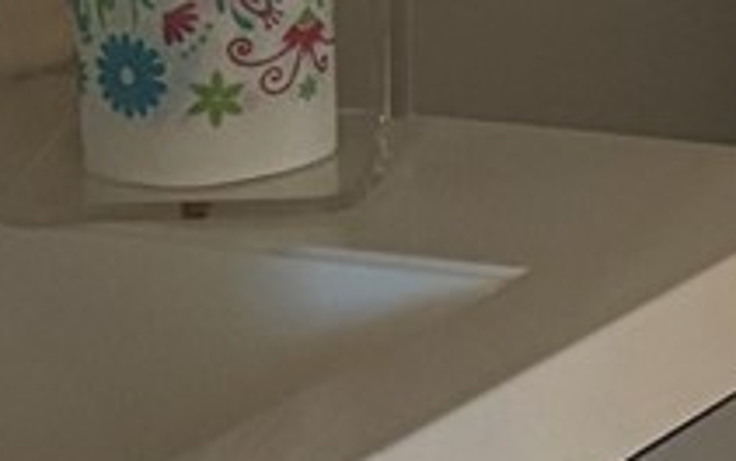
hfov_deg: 9.3
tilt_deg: -8.2
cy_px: -363
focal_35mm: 209
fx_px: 4193
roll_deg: -1.6
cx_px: 1510
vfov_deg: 6.2
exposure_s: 1/40
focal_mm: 5.96
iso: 640
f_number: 1.6
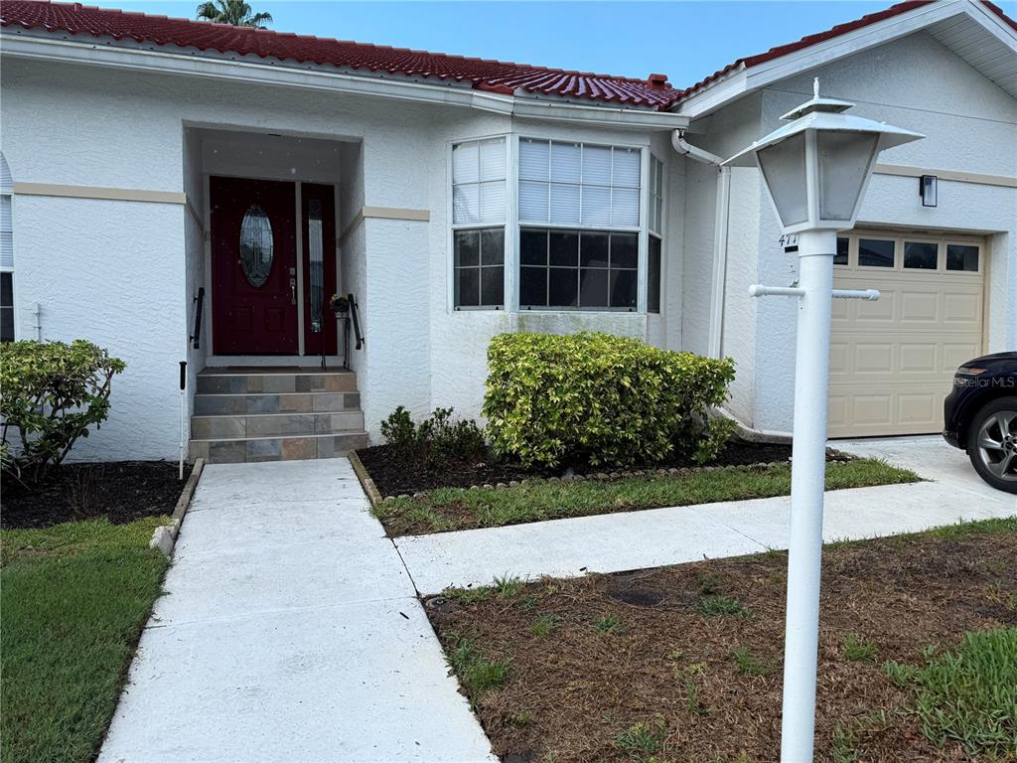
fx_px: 705
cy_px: 382
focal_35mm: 24
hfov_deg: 71.6
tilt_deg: -2.1
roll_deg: -0.5
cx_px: 508
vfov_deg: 56.8
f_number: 1.78
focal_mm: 6.76
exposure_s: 1/1901
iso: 80
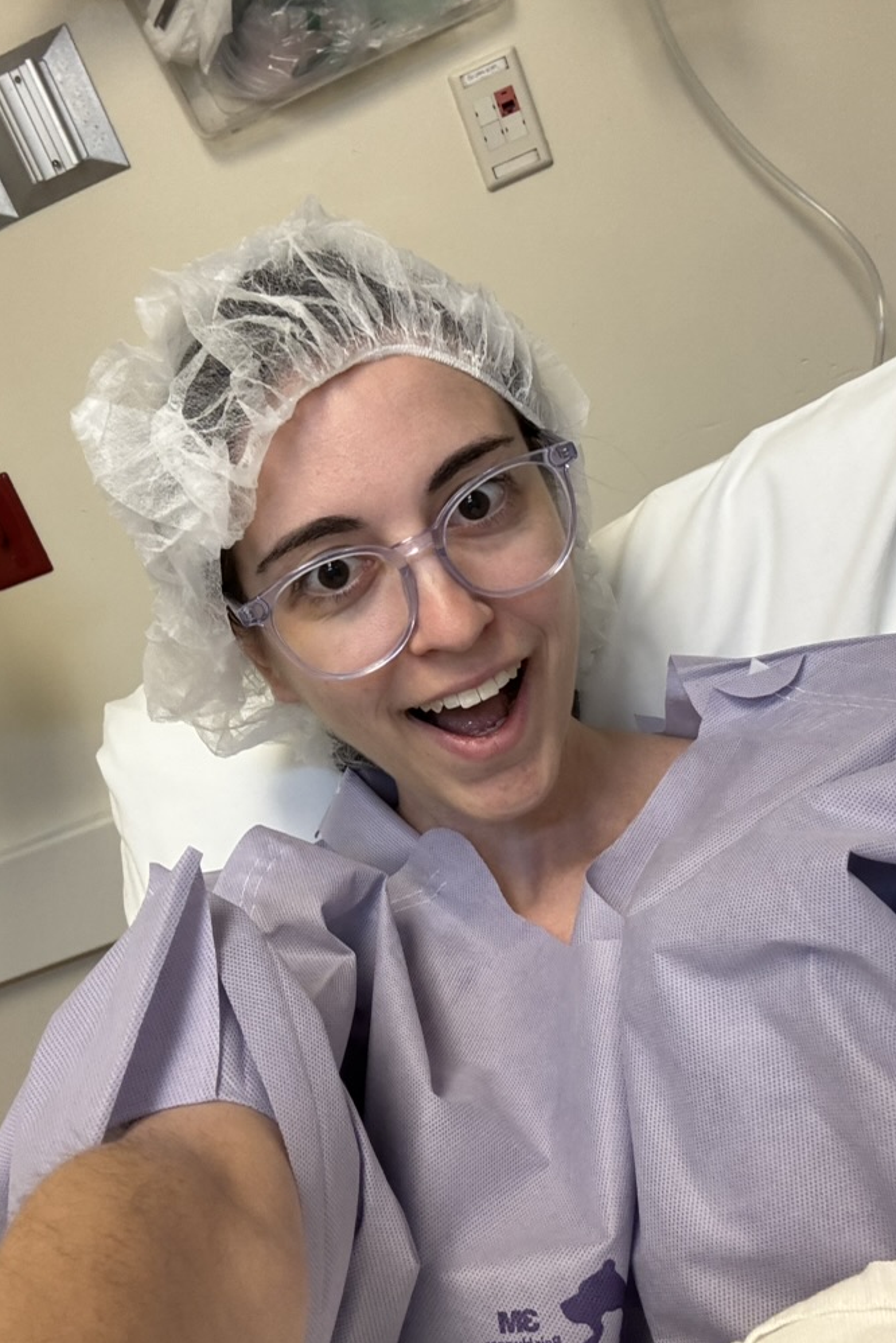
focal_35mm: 32
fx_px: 1194
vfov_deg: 58.7
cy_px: 667
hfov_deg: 41.1
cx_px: 429
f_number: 1.9
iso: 200
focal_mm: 2.69
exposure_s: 1/60
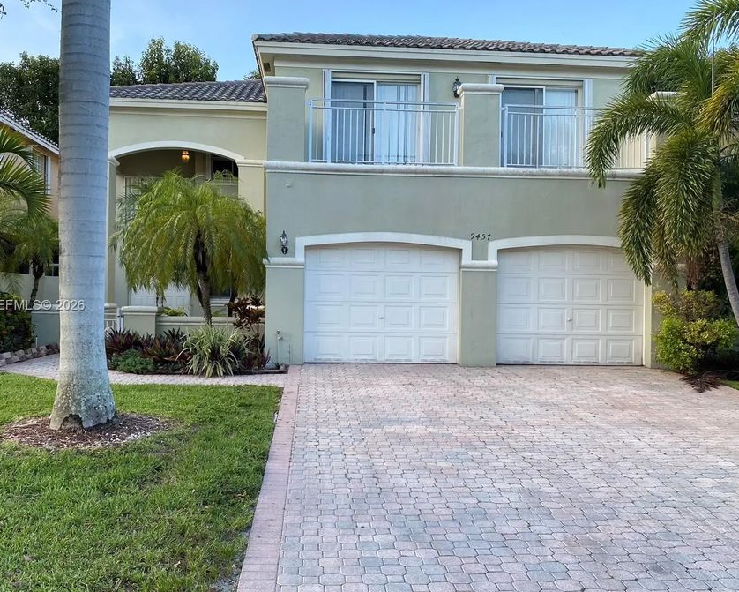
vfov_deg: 47.1
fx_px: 678
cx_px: 361
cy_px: 306
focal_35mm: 31
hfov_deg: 57.2
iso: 32
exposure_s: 1/187
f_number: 1.8
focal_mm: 4.25
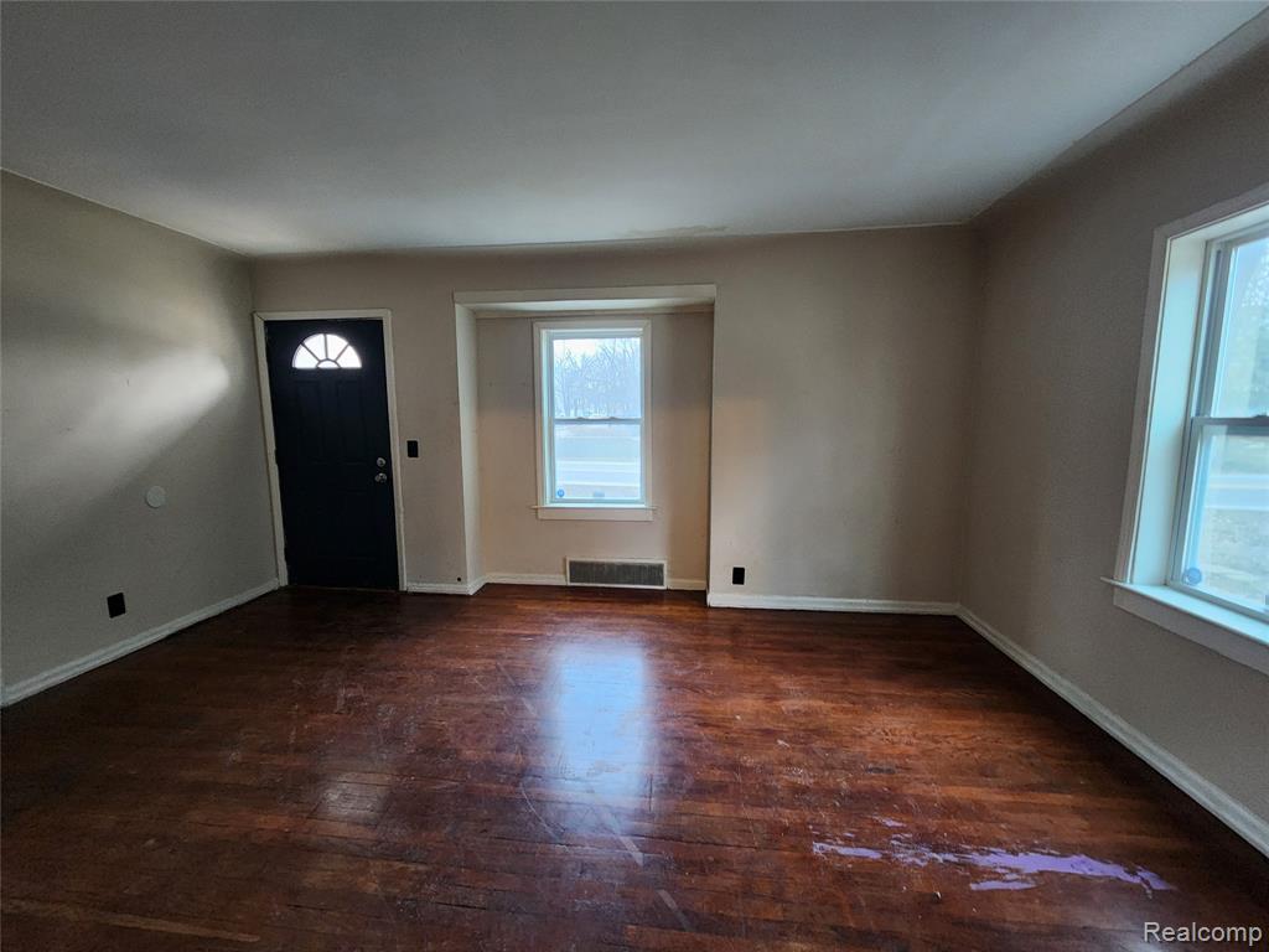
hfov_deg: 106.2
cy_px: 476
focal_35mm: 13
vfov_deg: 89.9
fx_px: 477
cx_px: 634
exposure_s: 1/30
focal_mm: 2.2
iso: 500
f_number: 2.2
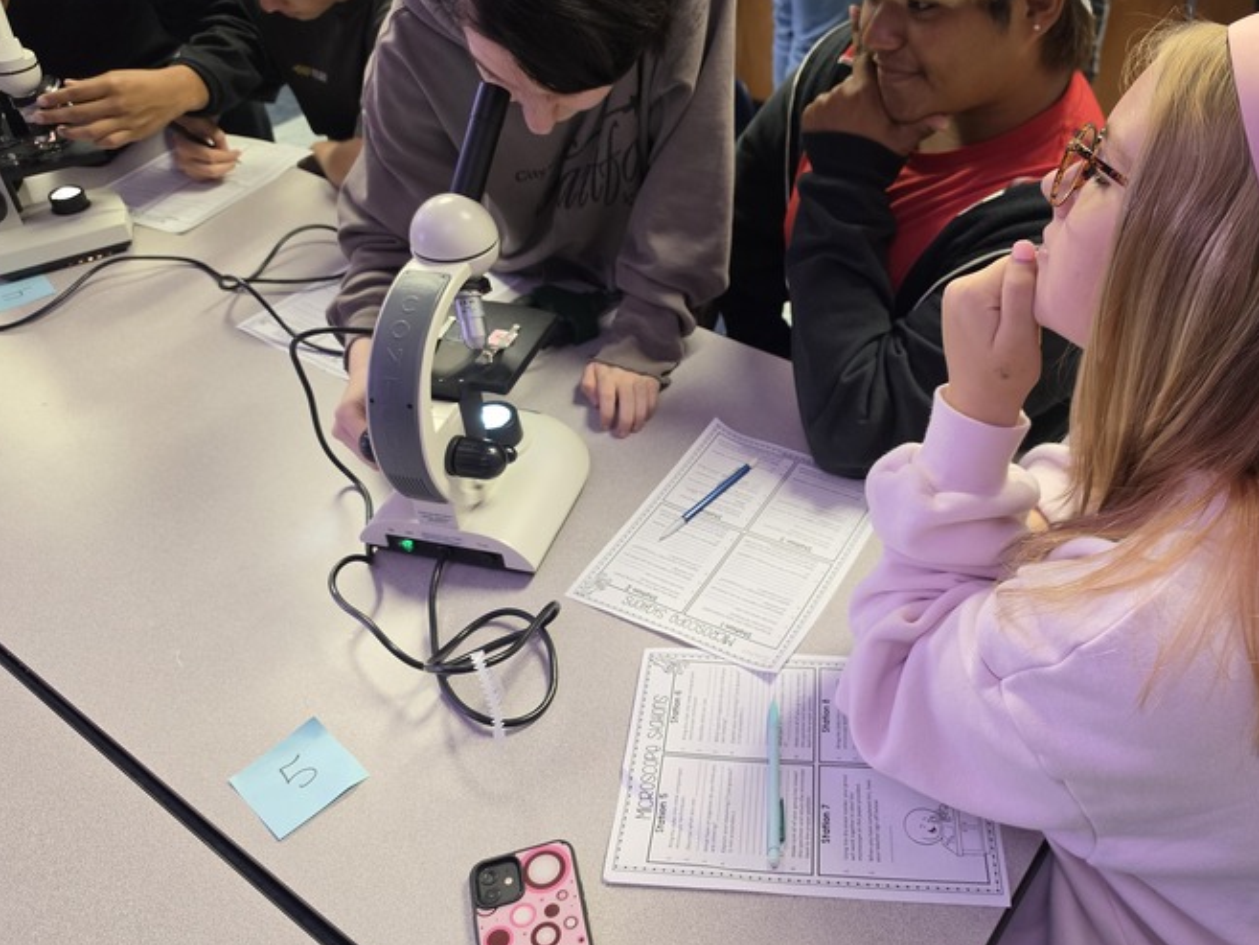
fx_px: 1019
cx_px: 724
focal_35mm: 28
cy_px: 441
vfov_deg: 49.7
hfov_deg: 63.1
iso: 320
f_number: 1.4
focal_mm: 6.5
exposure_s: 1/120
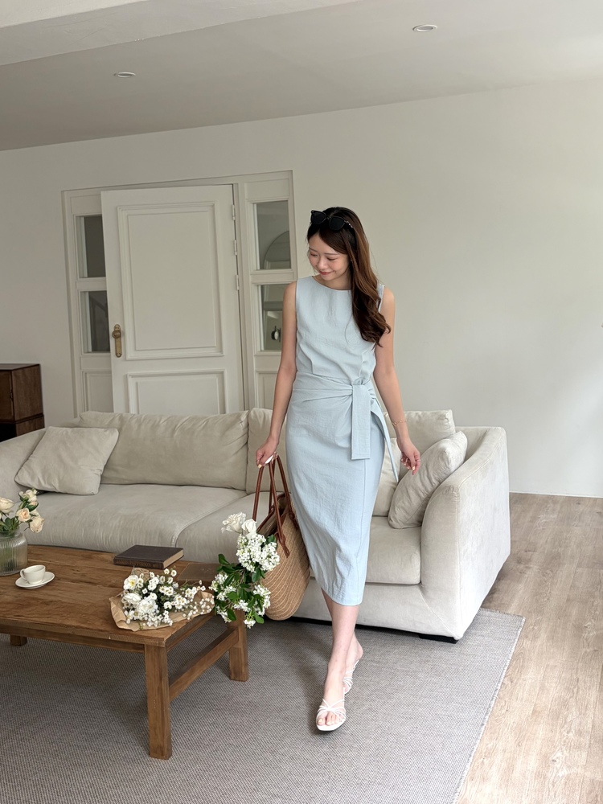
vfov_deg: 67.3
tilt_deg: -1.4
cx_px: 302
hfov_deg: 53.1
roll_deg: +2.4
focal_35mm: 26
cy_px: 402
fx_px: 604
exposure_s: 1/122
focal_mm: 5.96
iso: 80
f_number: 1.6
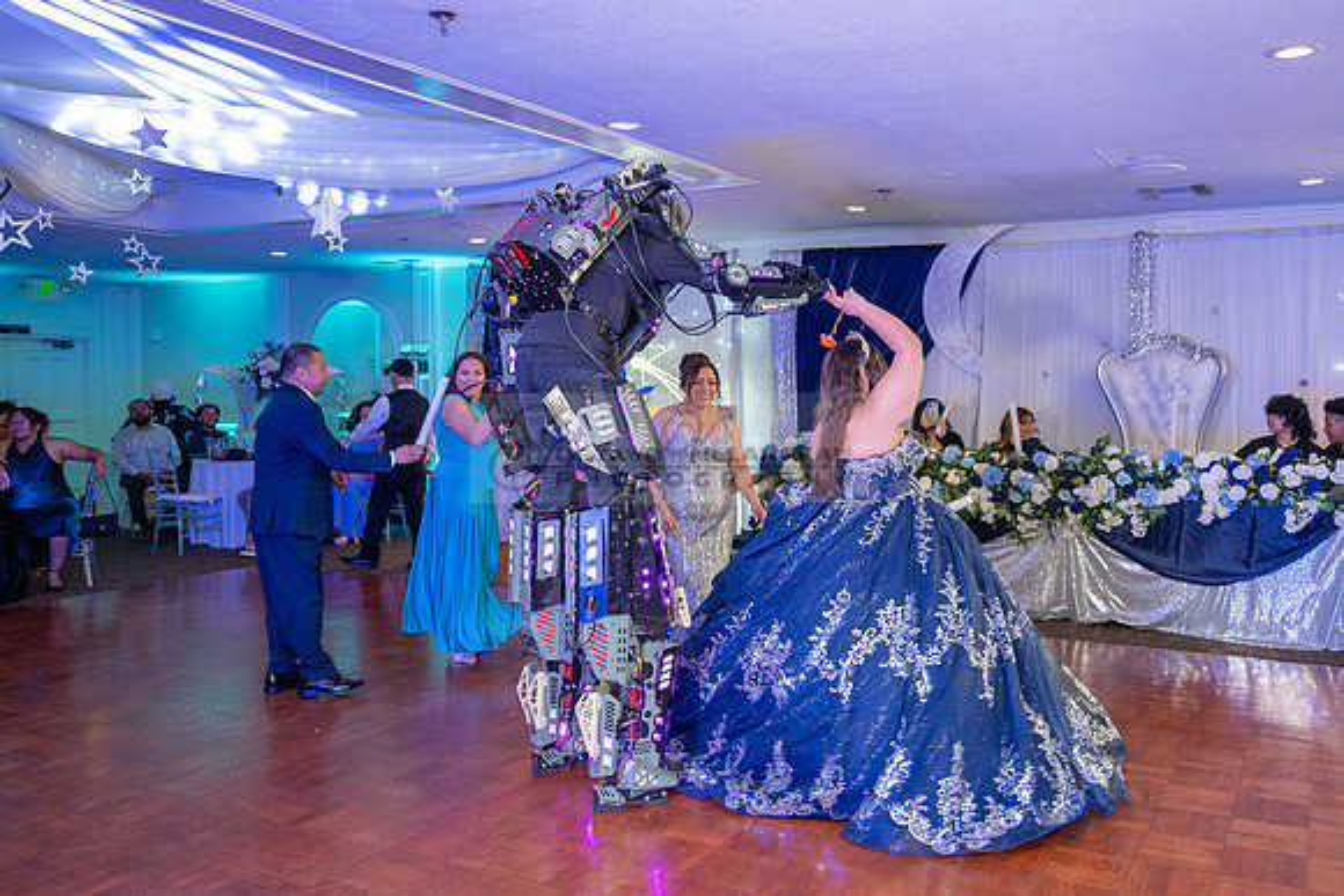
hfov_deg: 61.3
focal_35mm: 30
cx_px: 775
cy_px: 402
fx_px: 1128
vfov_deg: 43.3
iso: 1250
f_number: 2.8
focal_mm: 24
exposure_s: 1/200
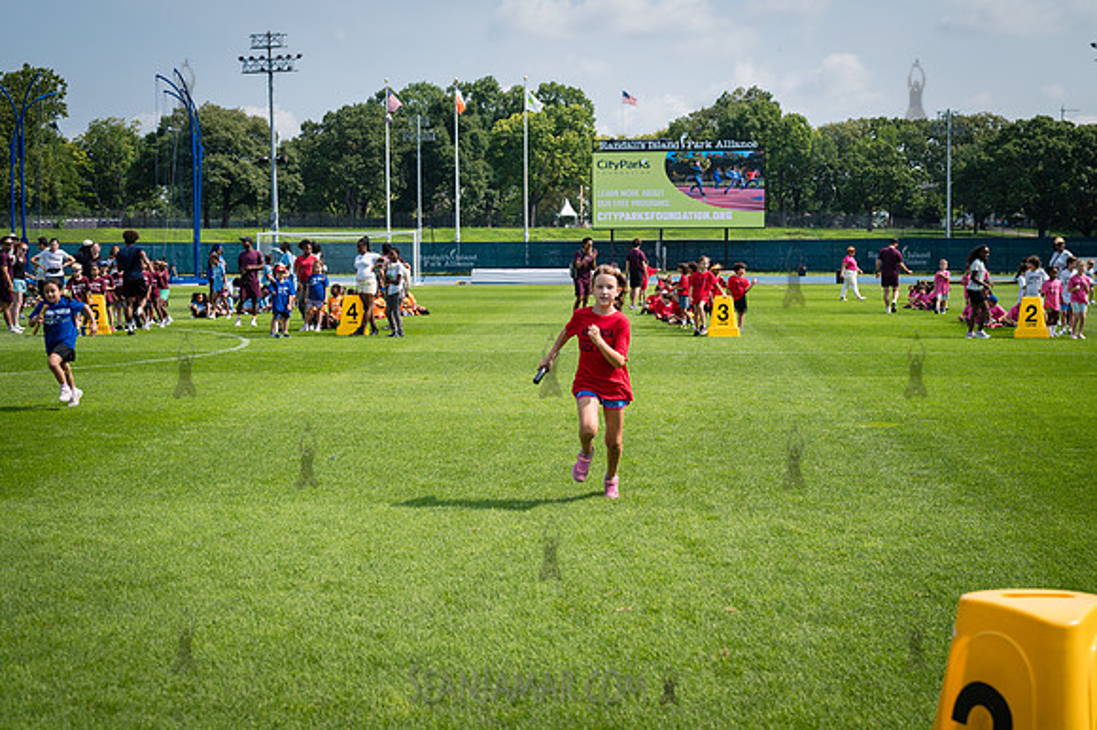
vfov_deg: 26.4
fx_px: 1556
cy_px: 365
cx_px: 555
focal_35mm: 51
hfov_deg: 38.8
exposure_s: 1/500
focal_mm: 50
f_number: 5
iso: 100
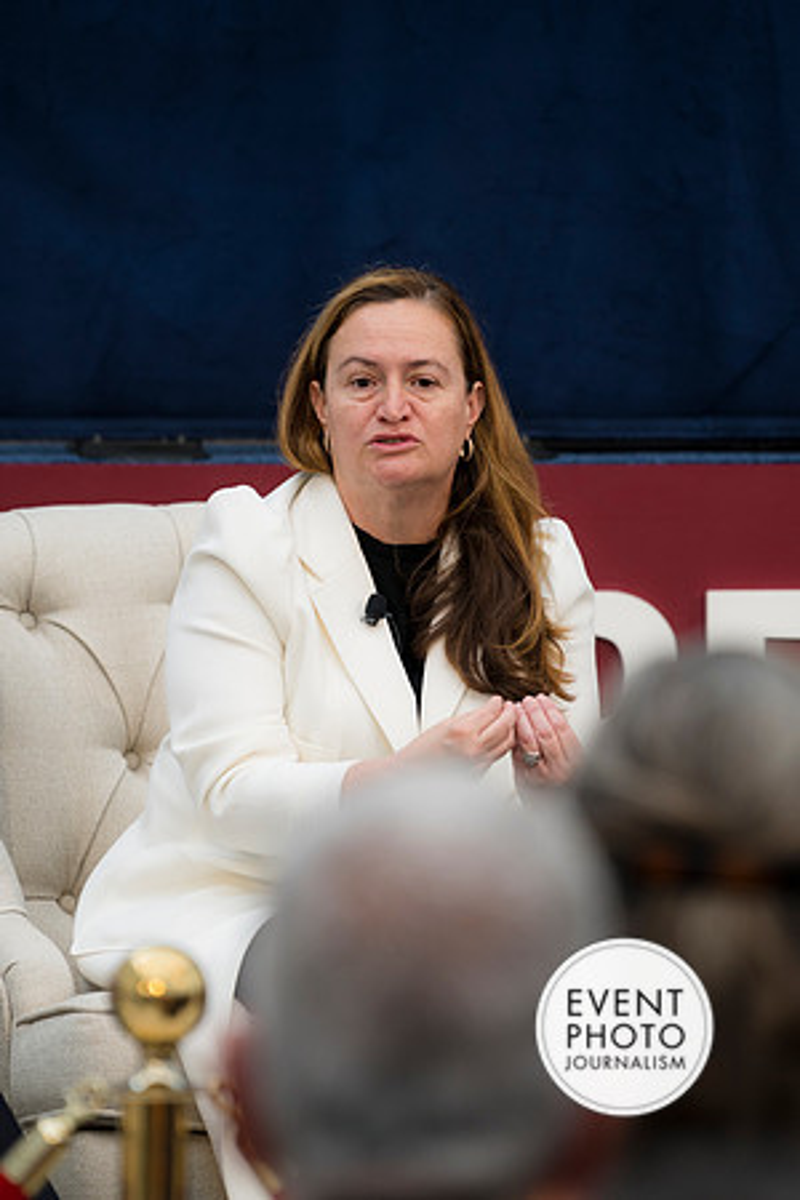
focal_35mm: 225
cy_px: 600
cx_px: 400
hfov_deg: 6.1
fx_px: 7499
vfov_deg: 9.1
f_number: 2.8
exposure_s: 1/200
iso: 180
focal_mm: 150
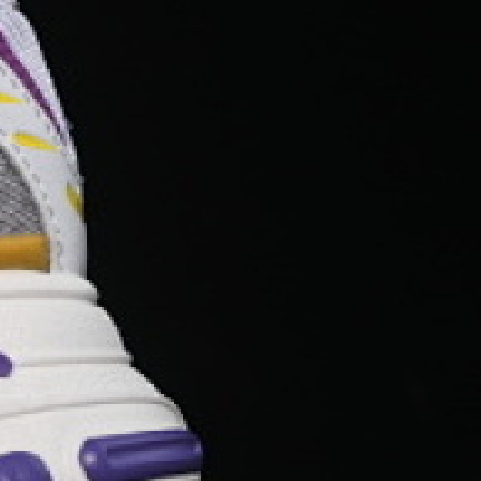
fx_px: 5581
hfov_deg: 4.8
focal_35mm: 355
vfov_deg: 4.9
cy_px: 74
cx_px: -697
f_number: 7.1
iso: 160
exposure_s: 1/60
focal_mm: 50
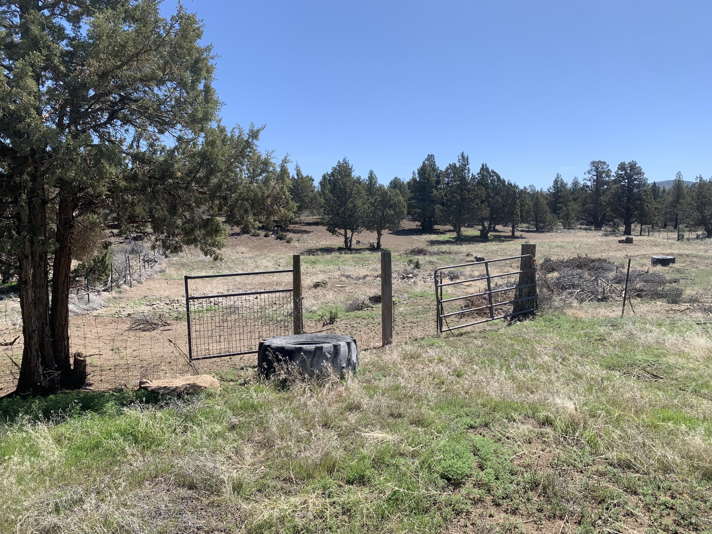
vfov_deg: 53.1
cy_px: 267
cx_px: 356
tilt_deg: -5.6
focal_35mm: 26
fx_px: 535
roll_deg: +0.3
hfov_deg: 67.3
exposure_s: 1/2075
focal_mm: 4.25
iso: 25
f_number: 1.8
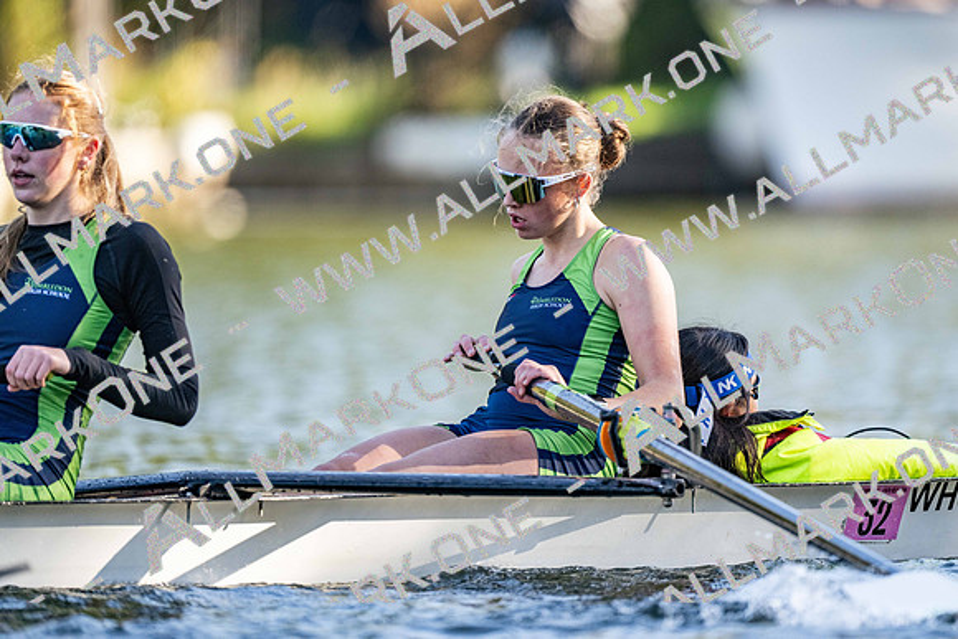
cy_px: 320
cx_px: 479
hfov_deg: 3.4
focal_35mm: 600
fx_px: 15970
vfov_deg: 2.3
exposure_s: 1/2500
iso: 900
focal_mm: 600
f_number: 4
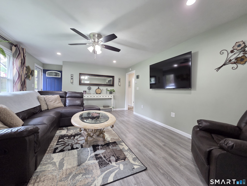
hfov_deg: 106.2
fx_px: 93
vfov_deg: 89.9
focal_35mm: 13
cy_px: 93
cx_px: 124
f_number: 2.2
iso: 320
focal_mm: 2.2
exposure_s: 1/60
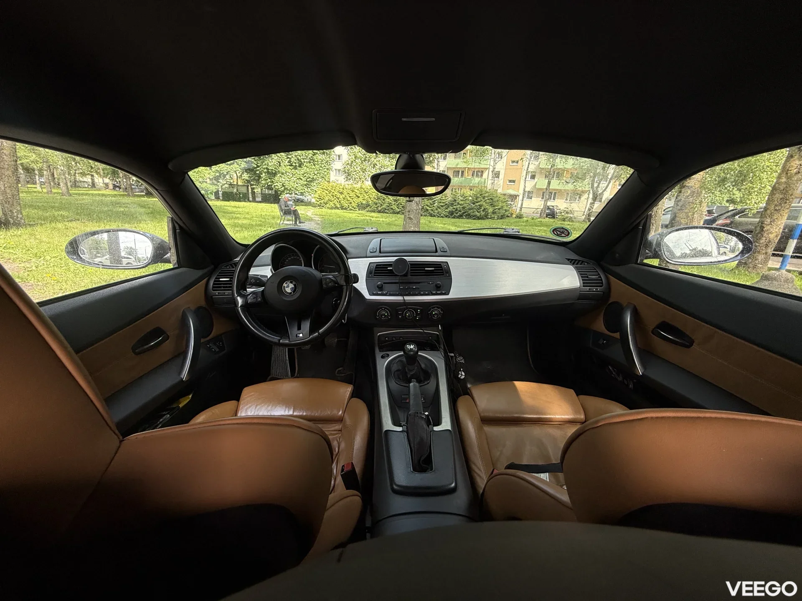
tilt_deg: -17.4
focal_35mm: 14
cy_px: 300
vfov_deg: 85.7
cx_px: 401
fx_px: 324
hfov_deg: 102.1
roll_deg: -3.7
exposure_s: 1/136
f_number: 2.2
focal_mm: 2.22
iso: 50
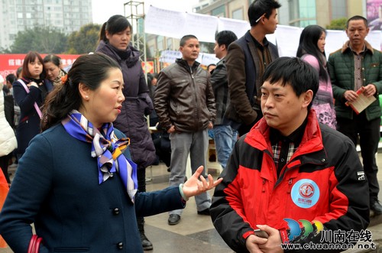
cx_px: 191
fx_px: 508
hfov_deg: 41.2
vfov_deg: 27.9
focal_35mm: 48
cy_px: 126
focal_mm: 32
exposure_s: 1/125
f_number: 5.6
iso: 320
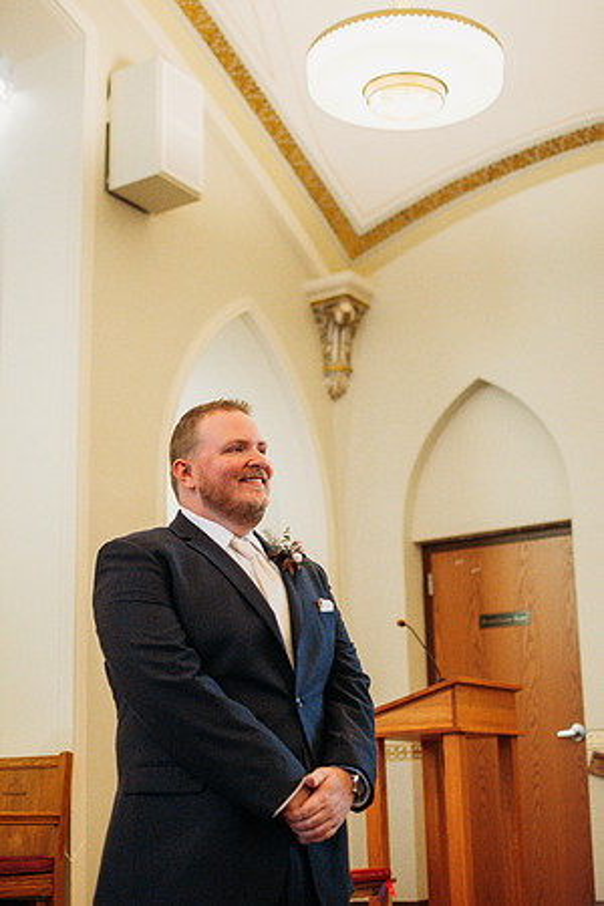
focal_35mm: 52
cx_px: 302
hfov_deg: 25.8
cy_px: 453
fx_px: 1321
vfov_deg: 37.9
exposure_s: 1/800
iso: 1000
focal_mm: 35
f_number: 1.8
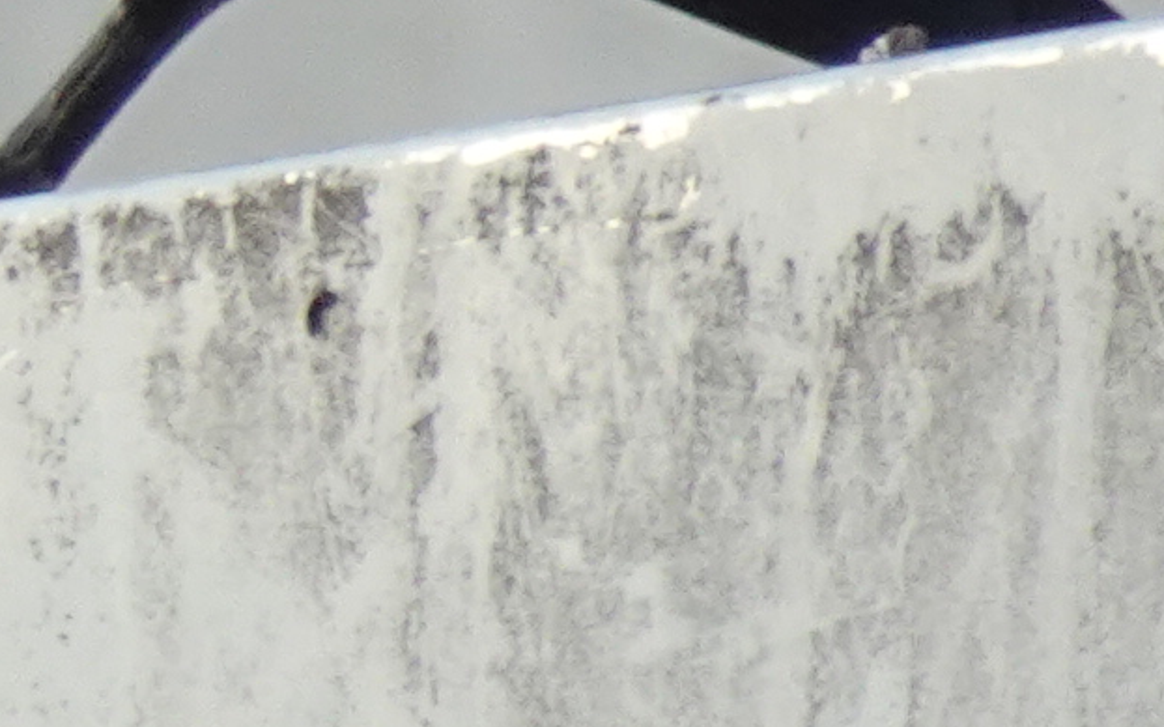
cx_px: -1149
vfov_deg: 0.4
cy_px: -706
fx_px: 112998
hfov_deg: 0.6
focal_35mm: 3563
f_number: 6.3
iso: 200
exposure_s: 1/100
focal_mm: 93.78
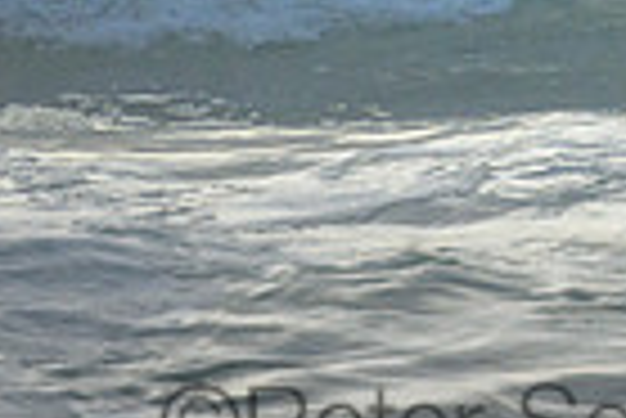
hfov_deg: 0.9
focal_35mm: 2295
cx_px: 953
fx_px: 39949
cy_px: -329
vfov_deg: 0.6
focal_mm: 400
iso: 720
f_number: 5.6
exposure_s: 1/2000
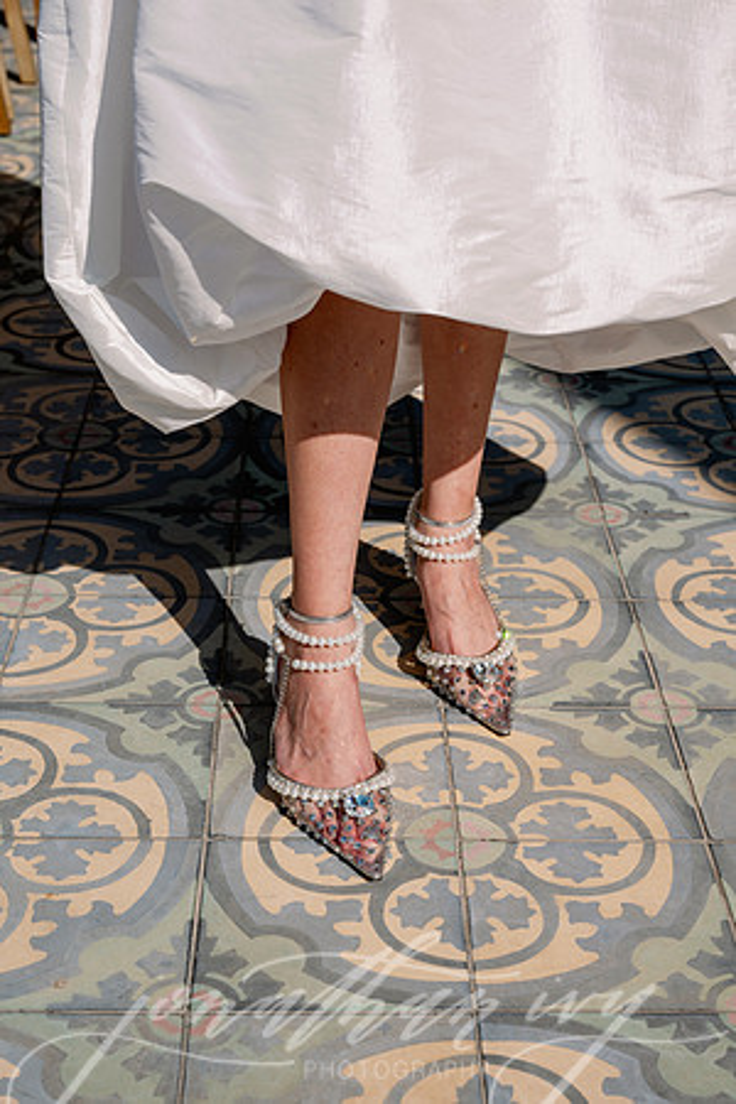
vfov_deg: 35.6
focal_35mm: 56
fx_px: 1717
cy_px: 552
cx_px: 368
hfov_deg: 24.2
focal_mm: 56
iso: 125
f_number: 8
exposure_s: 1/640
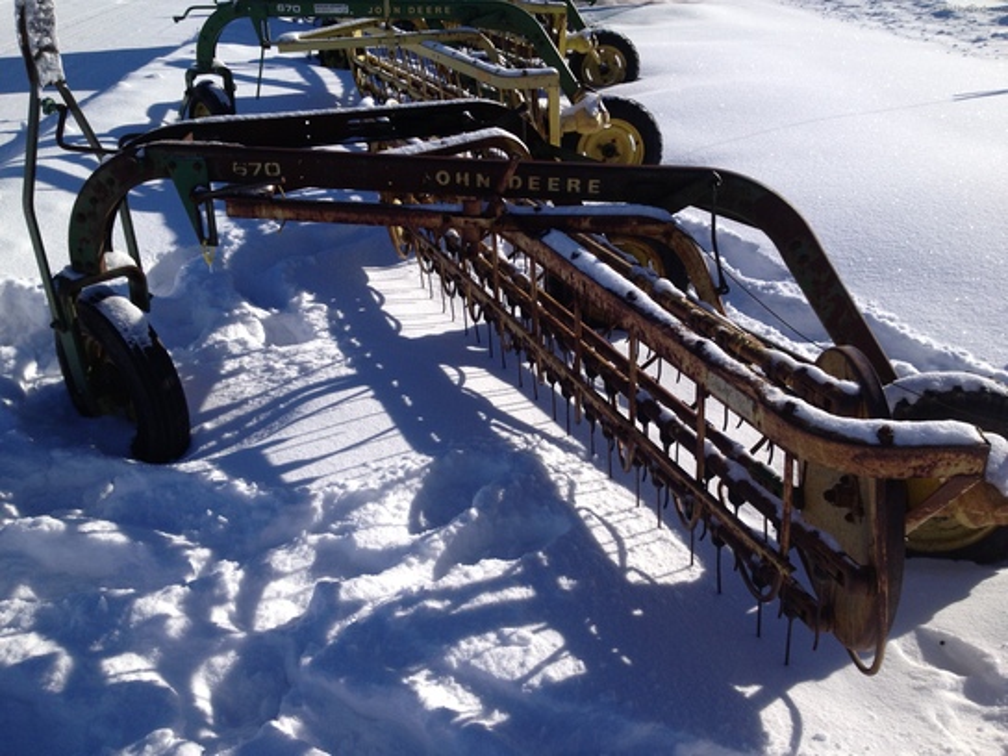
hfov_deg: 52.6
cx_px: 504
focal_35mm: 35
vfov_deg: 40.7
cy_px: 378
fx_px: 1019
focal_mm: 4.28
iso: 50
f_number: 2.4
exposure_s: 1/3067
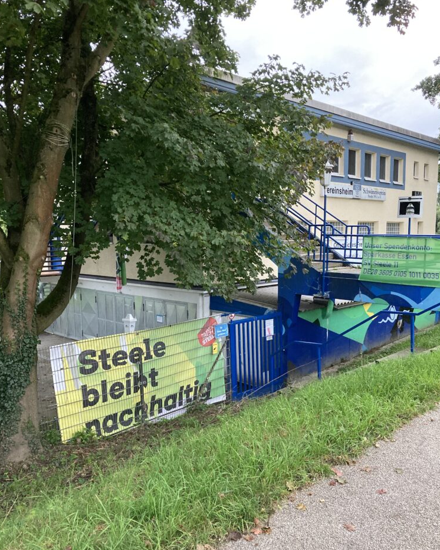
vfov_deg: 58.7
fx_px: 488
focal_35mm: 30
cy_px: 298
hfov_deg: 48.5
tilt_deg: -6.3
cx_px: 221
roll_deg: +1.8
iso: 320
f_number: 1.8
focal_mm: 3.99
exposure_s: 1/60
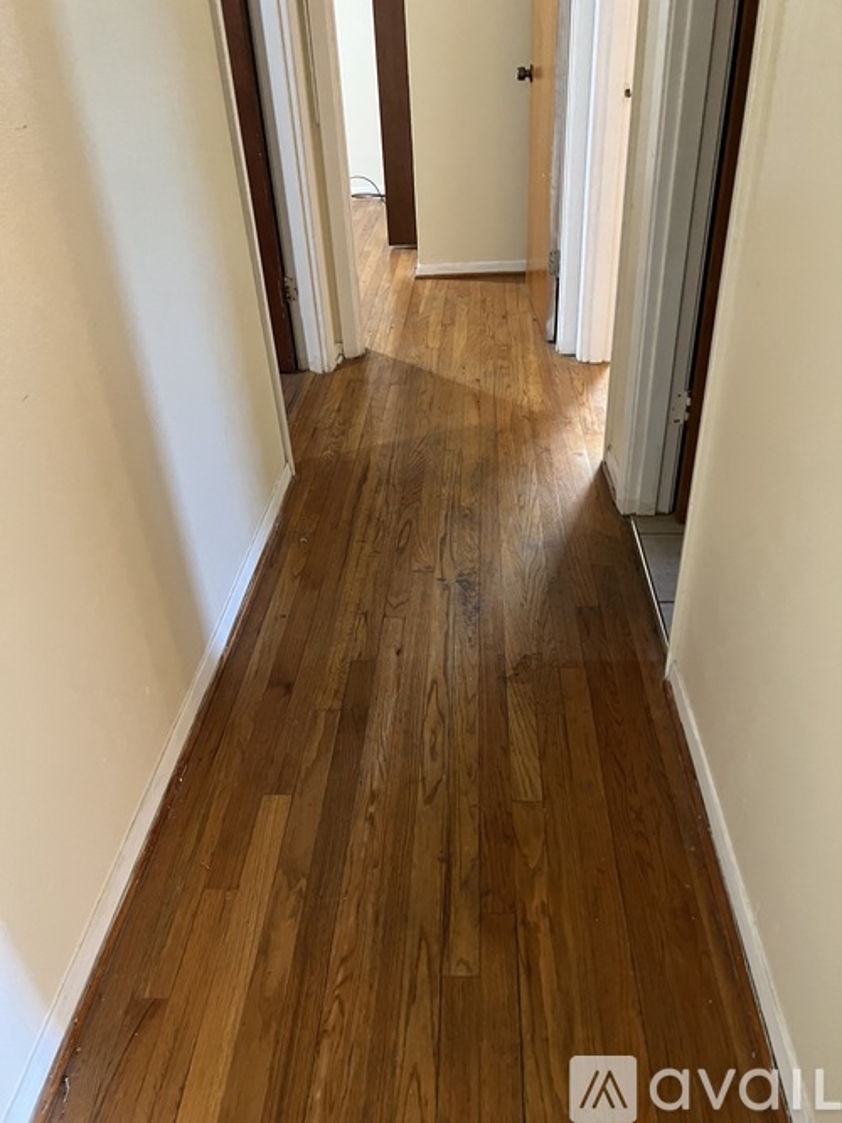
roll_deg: +4.4
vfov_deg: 67.3
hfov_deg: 53.0
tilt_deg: -33.3
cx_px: 421
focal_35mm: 26
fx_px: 844
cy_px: 562
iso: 640
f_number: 1.5
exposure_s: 1/40
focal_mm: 5.7
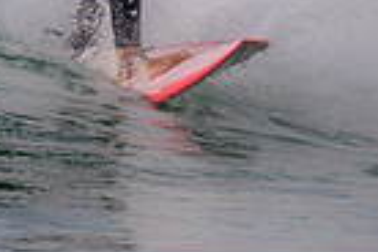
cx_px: -218
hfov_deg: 0.5
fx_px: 42091
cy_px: -232
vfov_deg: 0.3
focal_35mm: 4009
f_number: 11
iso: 1250
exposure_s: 1/2000
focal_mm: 800
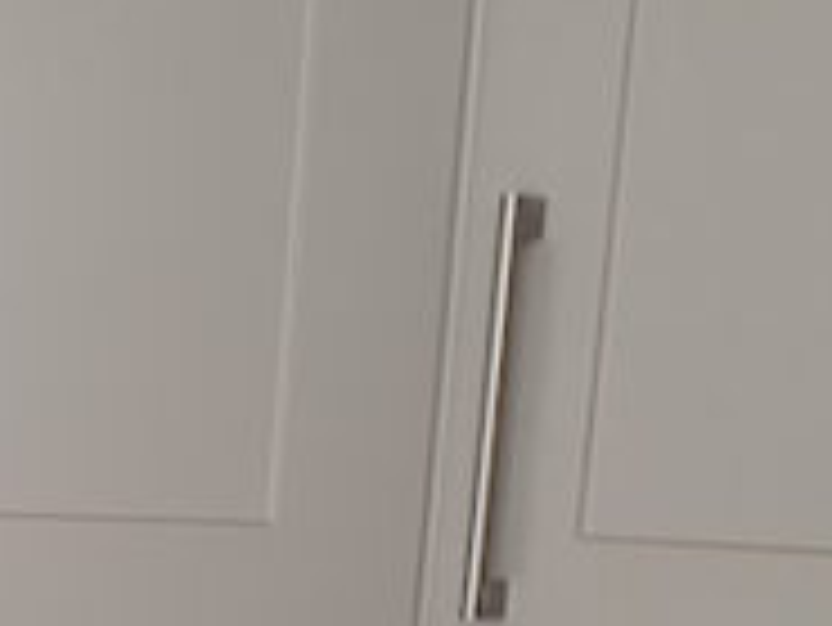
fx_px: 2597
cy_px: 1139
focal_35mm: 108
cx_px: -121
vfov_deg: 12.5
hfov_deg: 17.5
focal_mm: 4.32
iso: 160
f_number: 2.4
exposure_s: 1/100
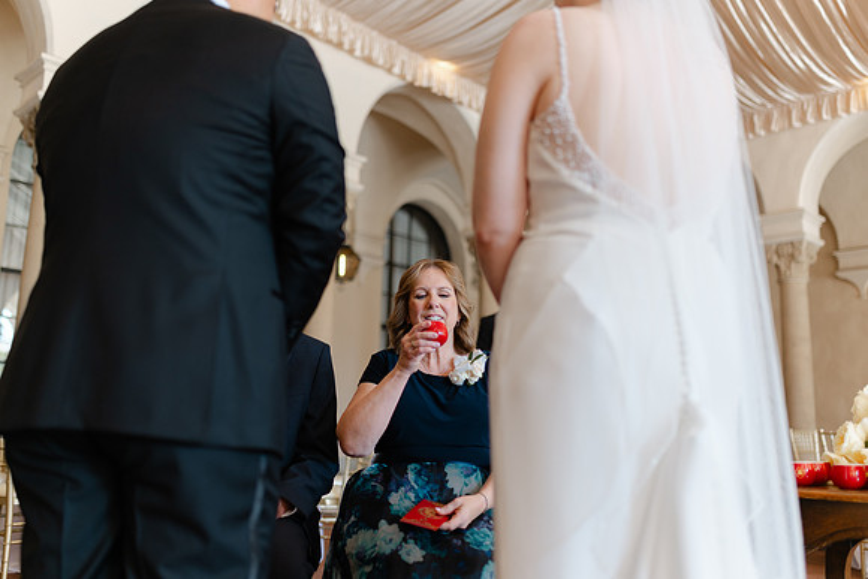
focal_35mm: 35
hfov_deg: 54.4
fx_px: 844
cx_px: 434
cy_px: 290
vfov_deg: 37.9
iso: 200
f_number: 1.4
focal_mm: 35
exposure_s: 1/250
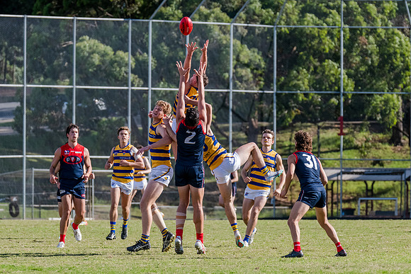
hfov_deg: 5.7
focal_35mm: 360
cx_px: 215
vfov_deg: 3.8
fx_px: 4113
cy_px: 137
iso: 800
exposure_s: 1/1600
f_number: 7.1
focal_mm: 270
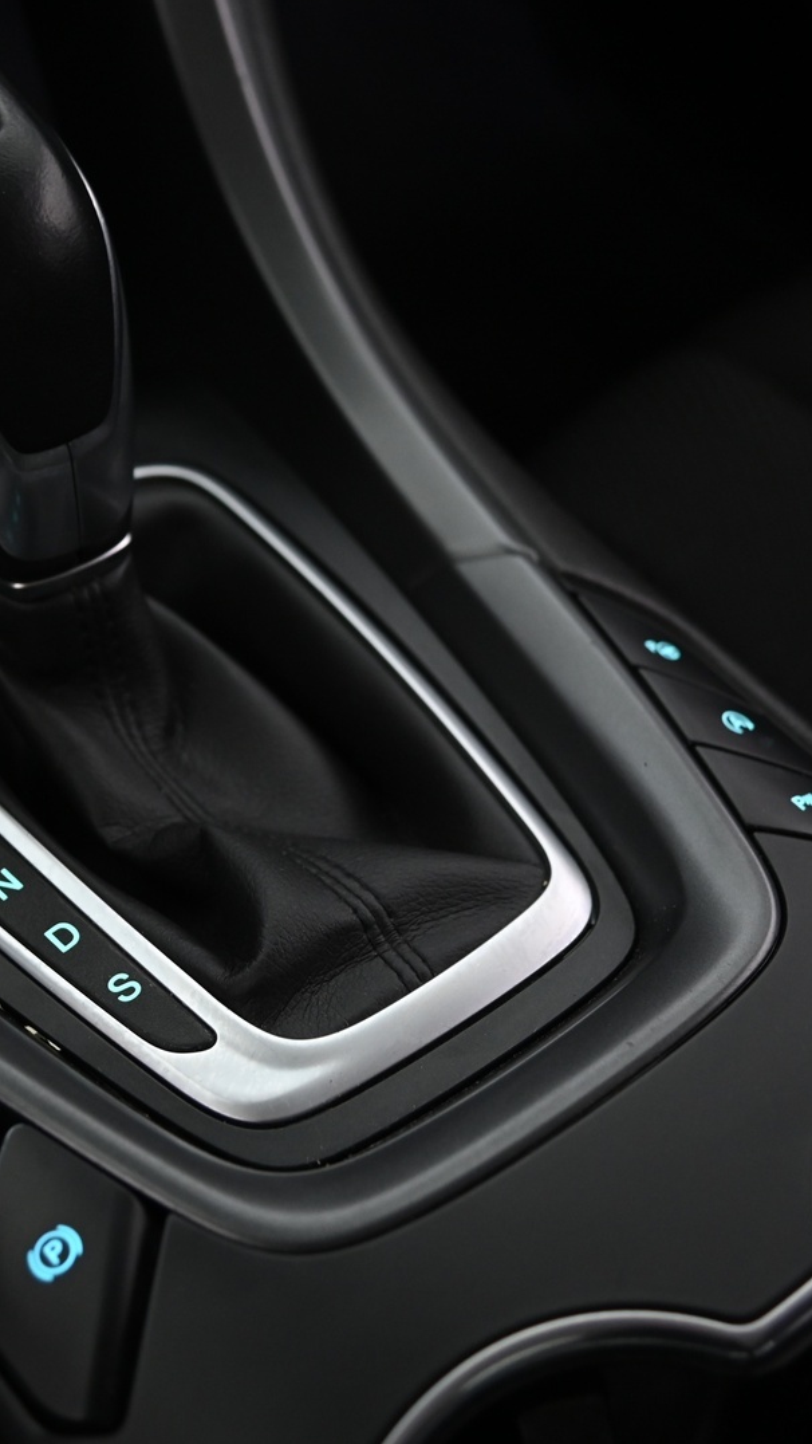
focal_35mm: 60
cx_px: 338
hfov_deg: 20.0
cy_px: 723
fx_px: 2296
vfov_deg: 34.9
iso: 2000
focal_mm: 38
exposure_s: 1/25
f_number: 4
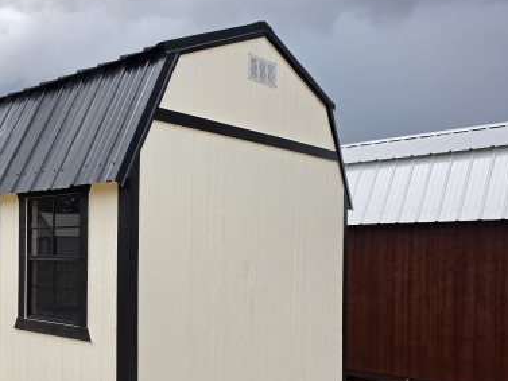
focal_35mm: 39
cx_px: 85
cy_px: 260
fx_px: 573
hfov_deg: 44.9
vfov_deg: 36.4
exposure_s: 1/3483
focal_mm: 6.5
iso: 64
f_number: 1.4
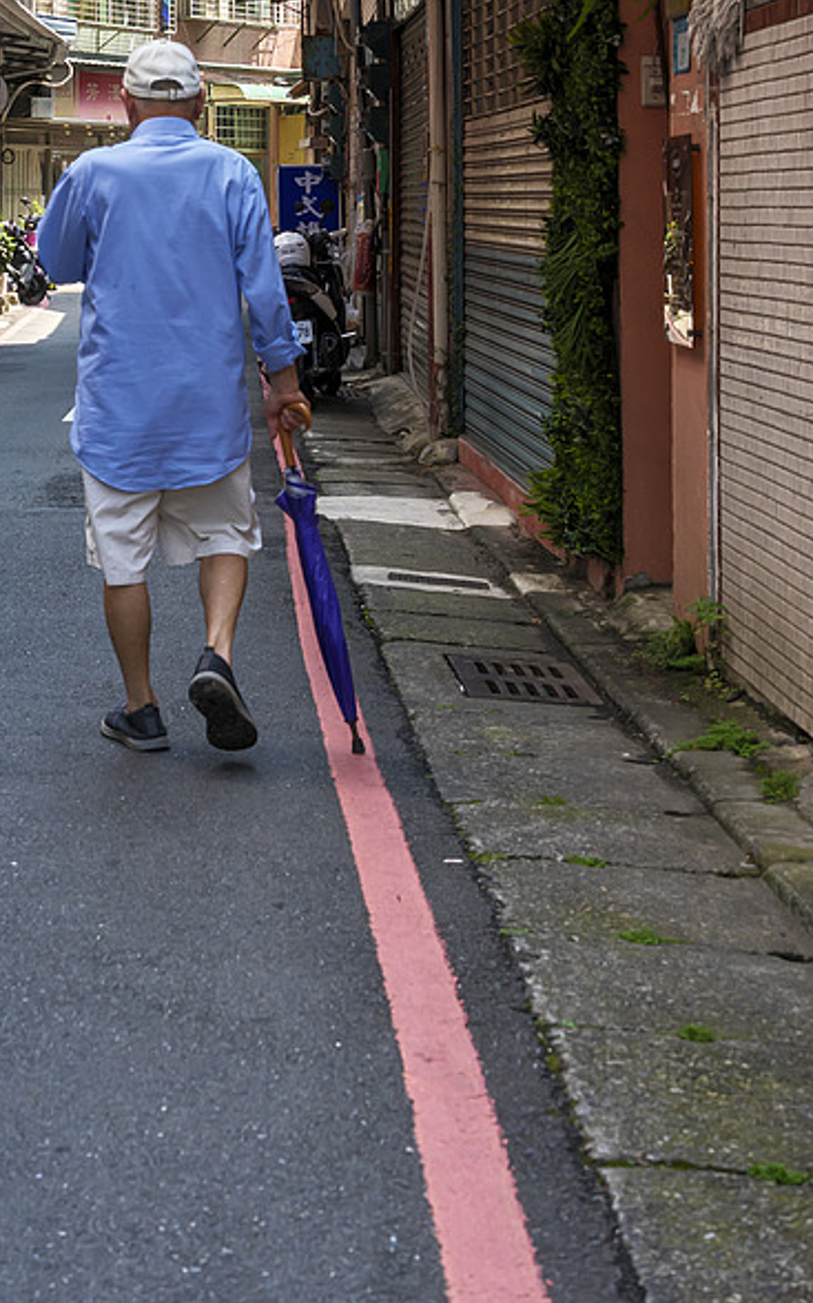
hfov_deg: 18.3
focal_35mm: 71
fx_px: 2519
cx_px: 270
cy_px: 33
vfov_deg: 27.5
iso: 400
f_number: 5.6
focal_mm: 35
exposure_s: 1/640
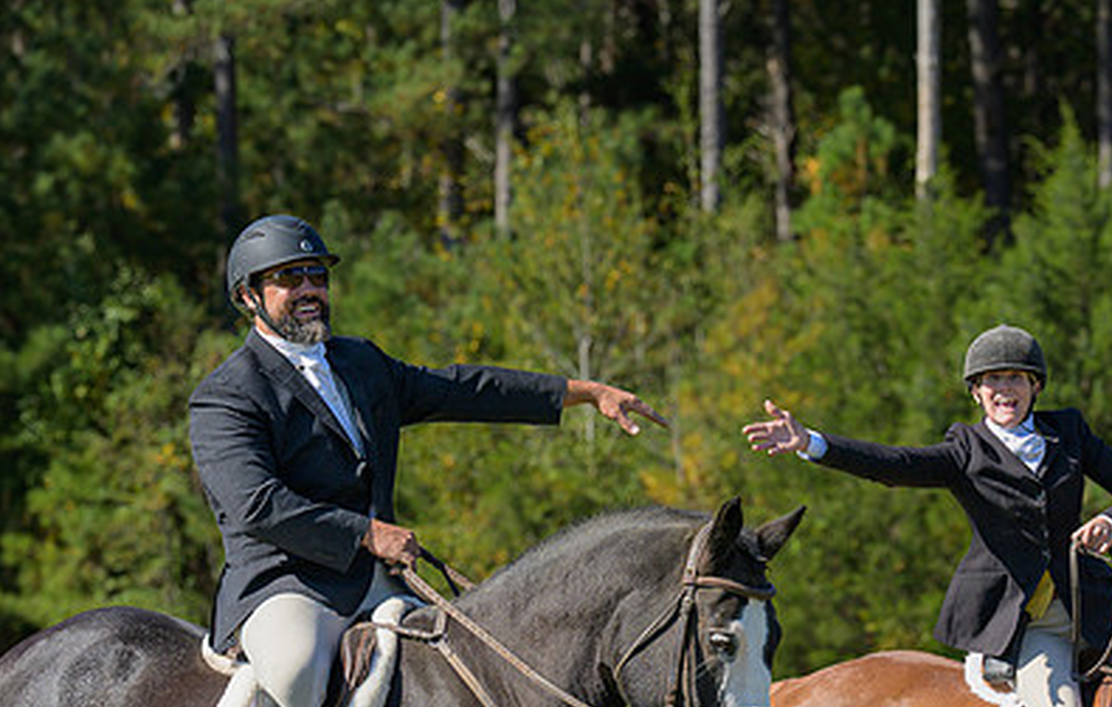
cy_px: 670
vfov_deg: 6.8
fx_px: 5968
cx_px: 804
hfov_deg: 10.6
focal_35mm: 196
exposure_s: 1/800
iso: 200
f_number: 4
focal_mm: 100
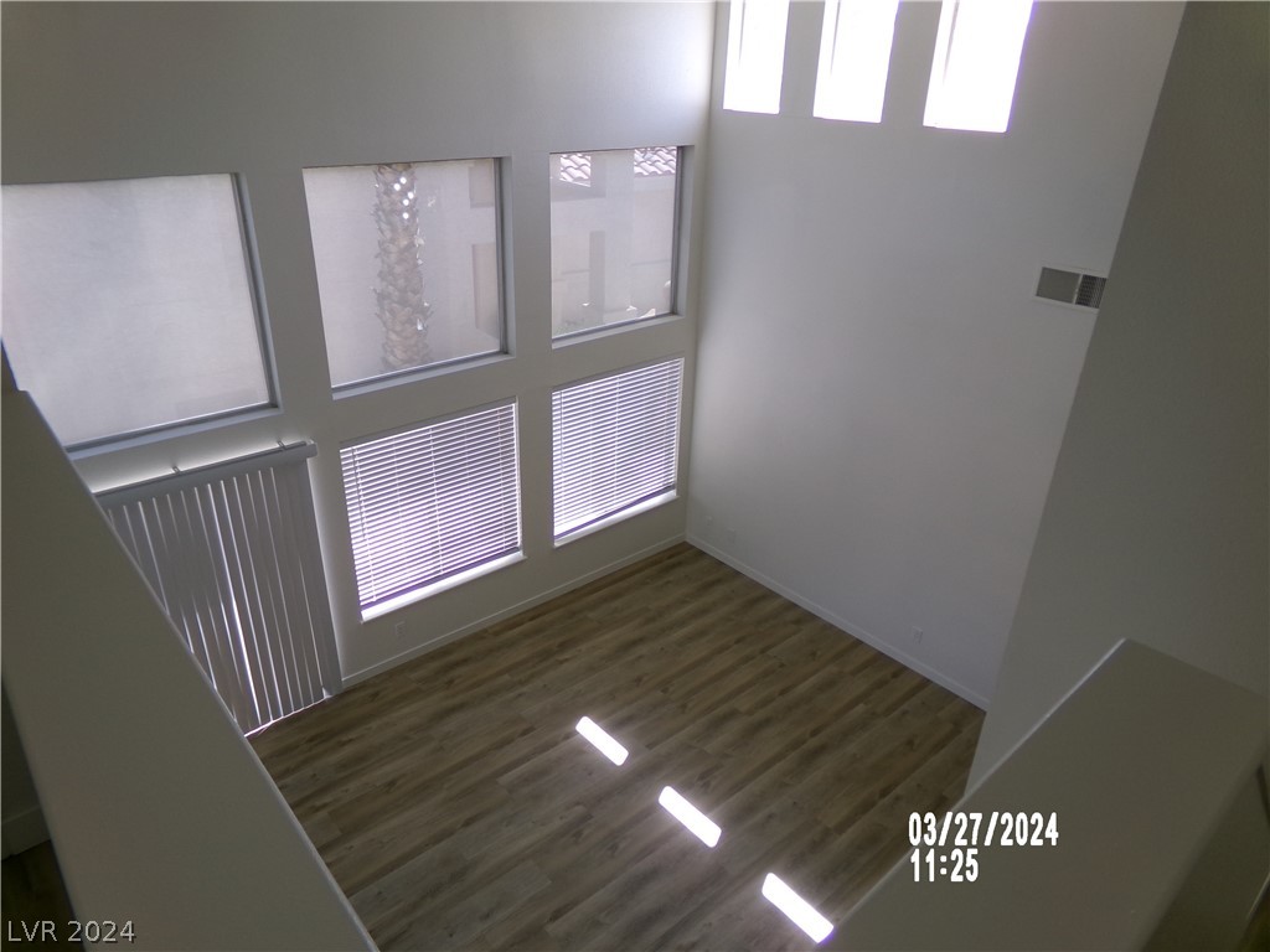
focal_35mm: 24
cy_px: 476
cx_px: 635
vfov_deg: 56.8
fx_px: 881
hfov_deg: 71.6
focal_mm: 4.3
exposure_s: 1/80
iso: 100
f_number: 3.7
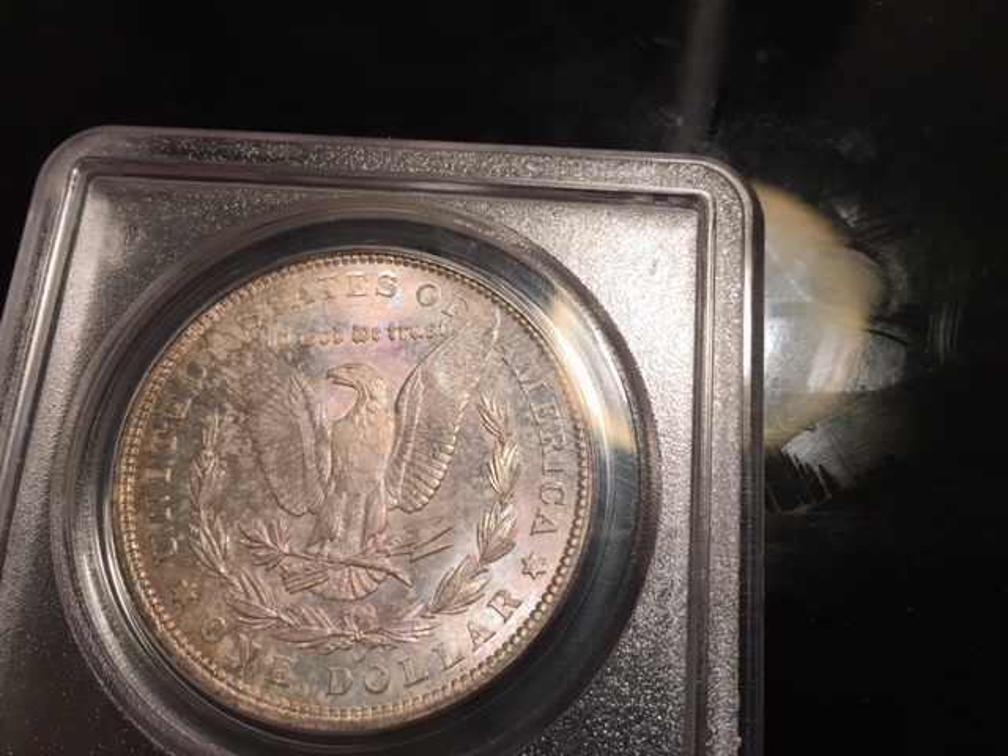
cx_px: 504
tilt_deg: -72.9
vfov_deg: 48.2
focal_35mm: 29
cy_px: 378
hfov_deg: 61.7
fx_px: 844
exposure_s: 1/15
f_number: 2.2
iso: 25
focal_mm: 4.15
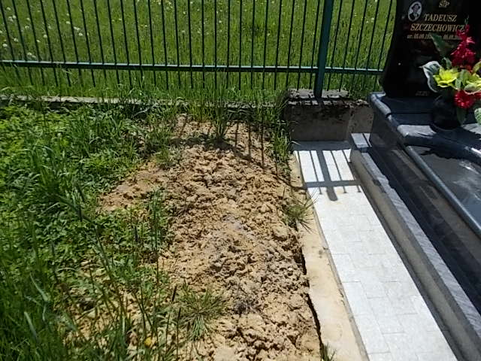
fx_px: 389
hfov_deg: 63.4
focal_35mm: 28
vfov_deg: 49.7
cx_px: 240
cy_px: 180
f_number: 5.4
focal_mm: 4
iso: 80
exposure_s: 1/400
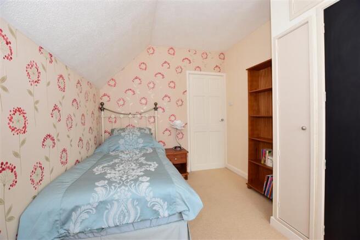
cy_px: 120
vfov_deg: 77.3
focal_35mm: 15
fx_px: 150
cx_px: 180
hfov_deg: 100.4
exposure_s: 1/15
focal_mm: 10
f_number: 5
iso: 200
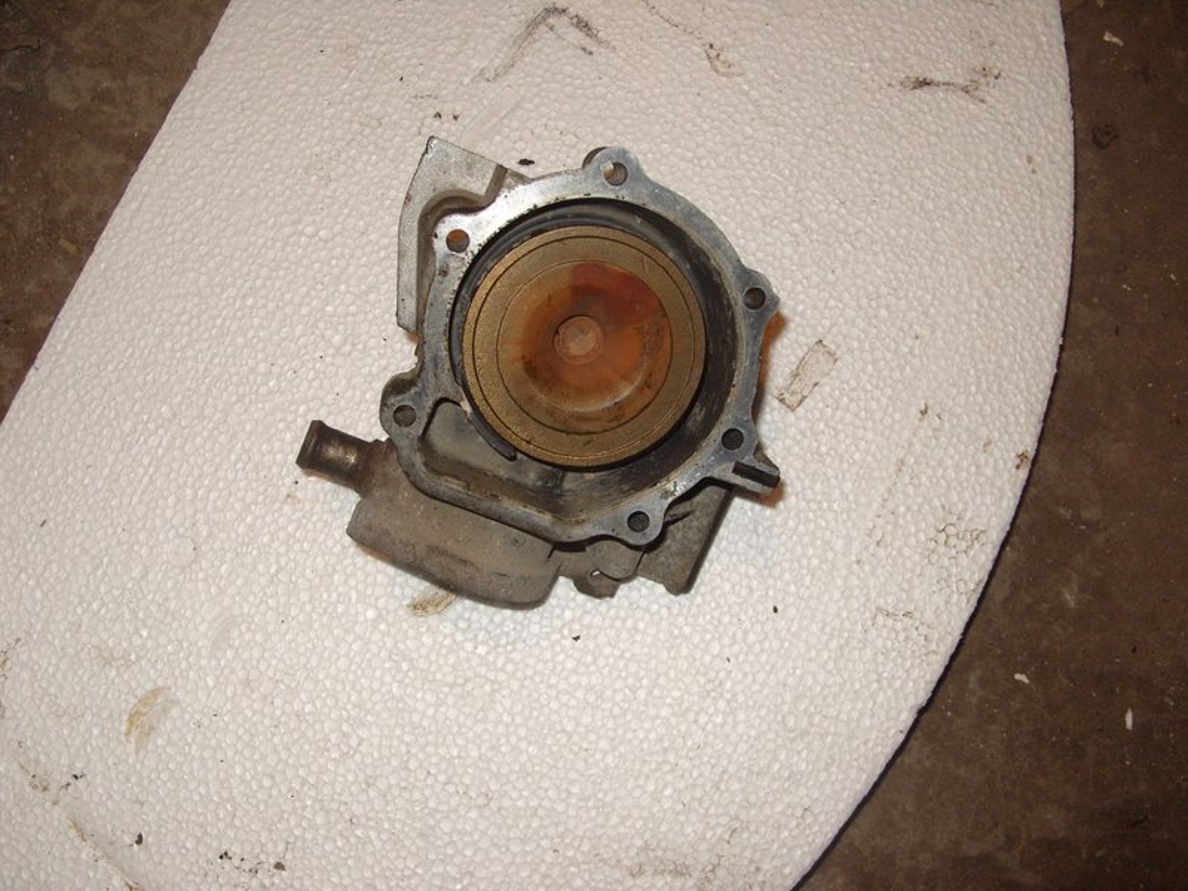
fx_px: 1201
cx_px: 594
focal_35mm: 35
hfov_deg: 52.6
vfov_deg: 40.7
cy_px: 446
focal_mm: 7.8
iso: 100
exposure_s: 1/45
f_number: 2.8
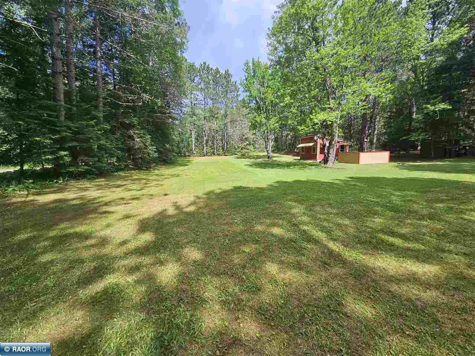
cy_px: 178
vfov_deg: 89.9
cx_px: 238
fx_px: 178
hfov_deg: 106.2
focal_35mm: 13
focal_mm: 2.2
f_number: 2.2
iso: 50
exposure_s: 1/1030
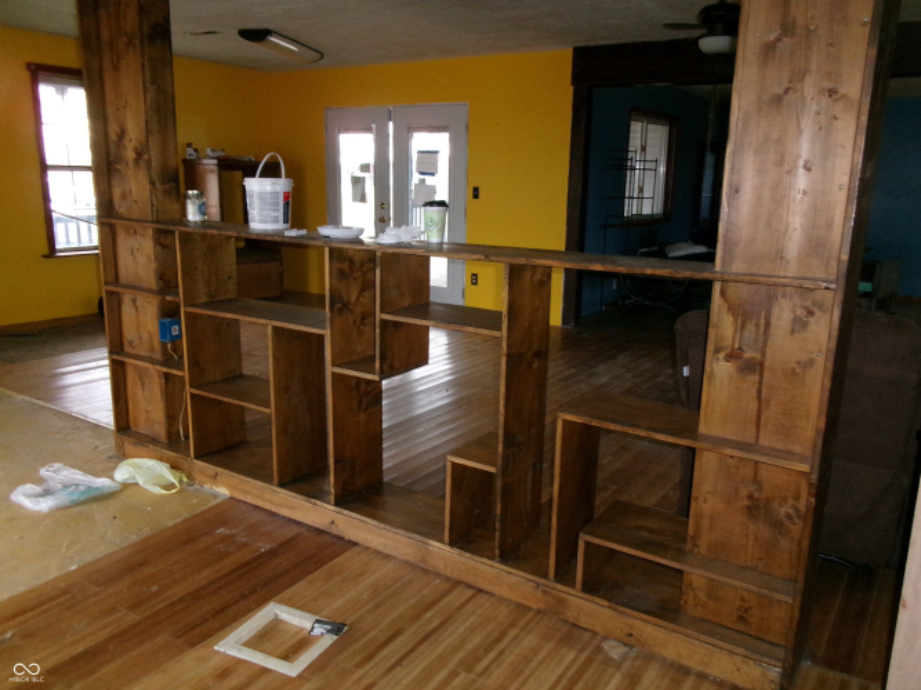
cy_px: 345
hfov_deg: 63.5
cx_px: 460
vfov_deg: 49.7
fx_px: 745
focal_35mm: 28
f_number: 3.9
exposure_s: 1/34
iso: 495
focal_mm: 5.1
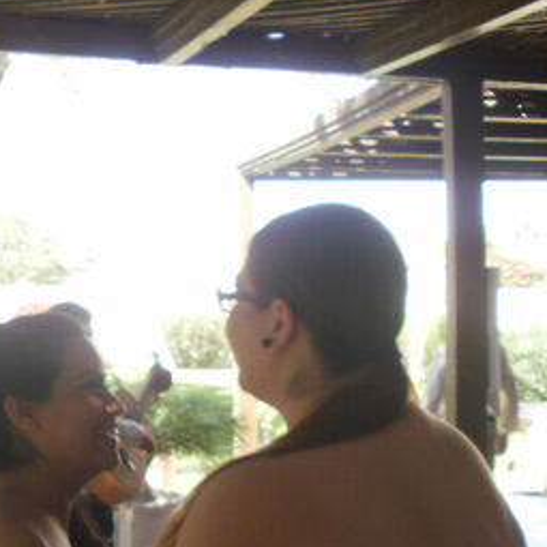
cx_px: -54
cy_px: 348
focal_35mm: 80
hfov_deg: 20.6
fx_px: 1430
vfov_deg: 21.6
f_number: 3.5
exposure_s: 1/100
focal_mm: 6.3
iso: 100
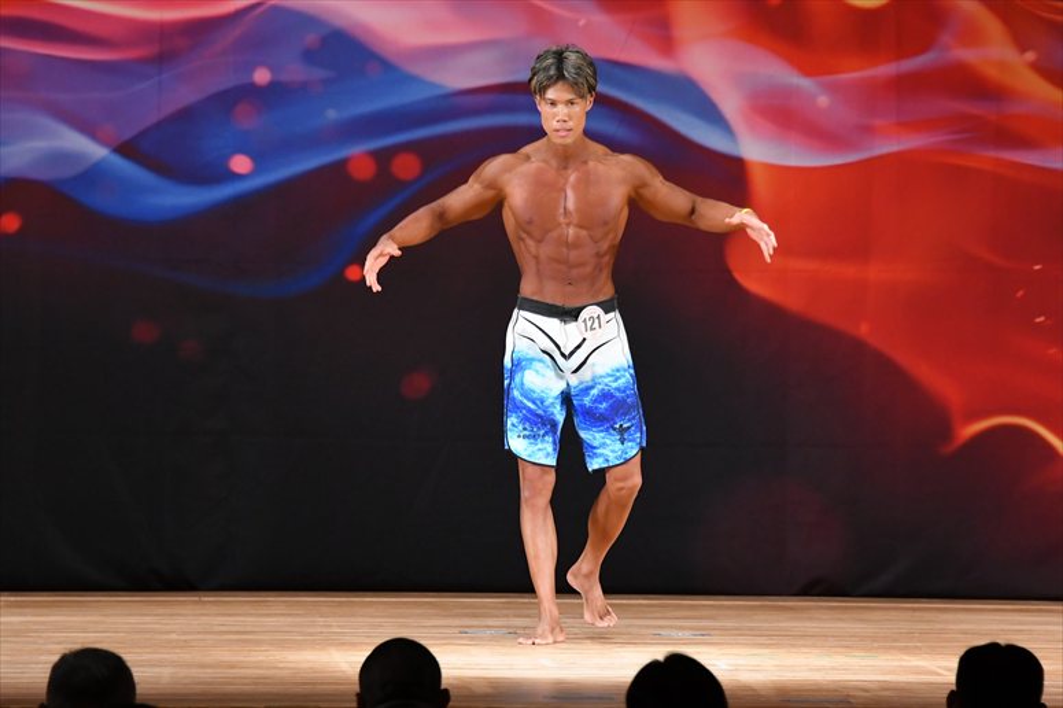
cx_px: 532
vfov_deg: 5.7
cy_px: 354
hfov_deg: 8.6
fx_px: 7083
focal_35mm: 240
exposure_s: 1/400
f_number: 5.6
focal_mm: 160
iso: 3200
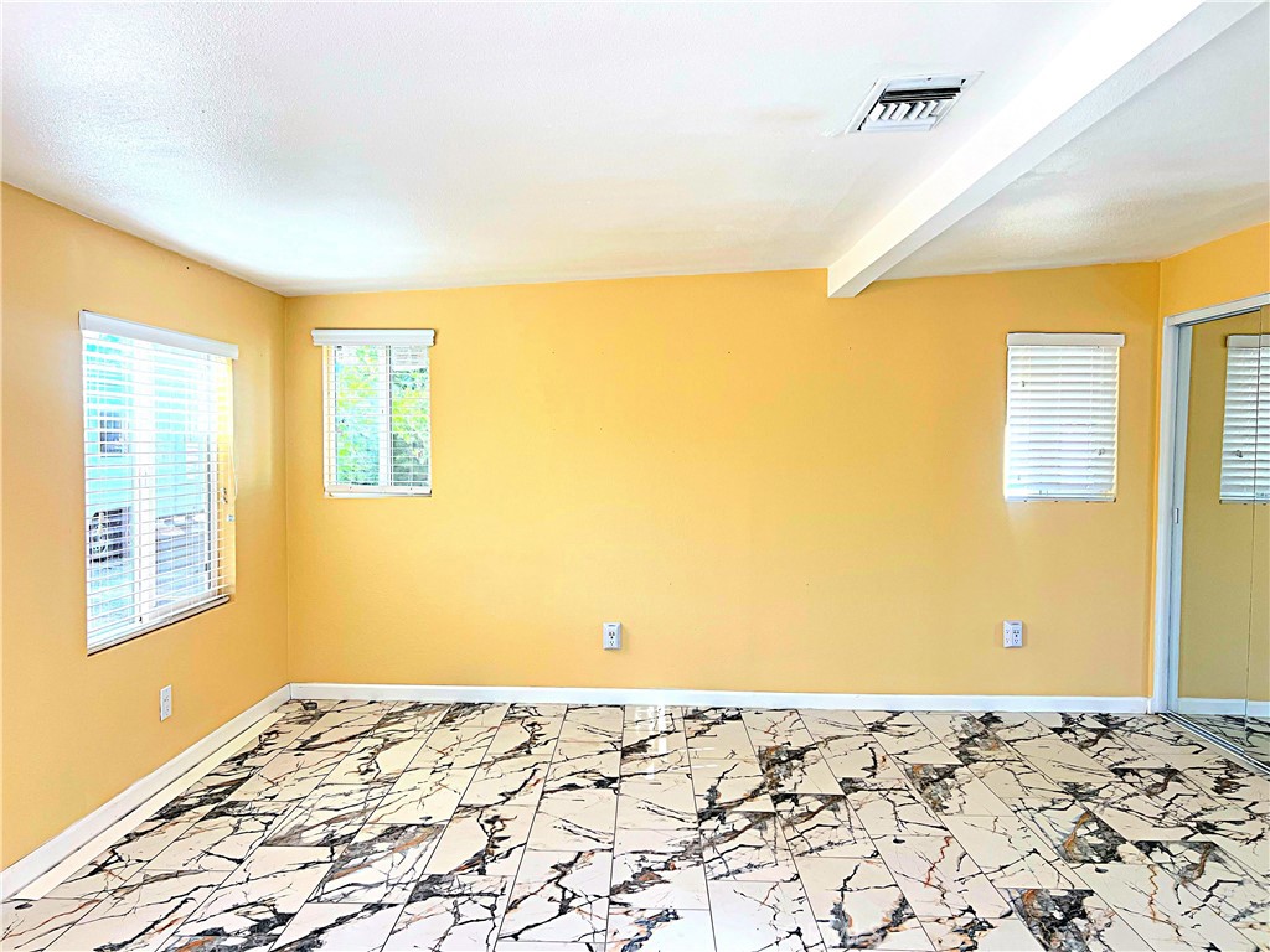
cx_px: 635
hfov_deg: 67.3
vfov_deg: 53.1
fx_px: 954
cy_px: 476
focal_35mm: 26
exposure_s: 1/387
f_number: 1.5
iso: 50
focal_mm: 5.7
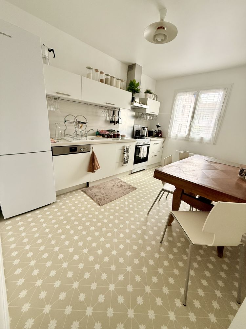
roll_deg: -5.5
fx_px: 133
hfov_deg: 85.7
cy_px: 164
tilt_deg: -17.2
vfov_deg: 102.1
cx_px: 123
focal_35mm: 14
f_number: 2.2
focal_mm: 2.22
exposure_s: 1/99
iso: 160
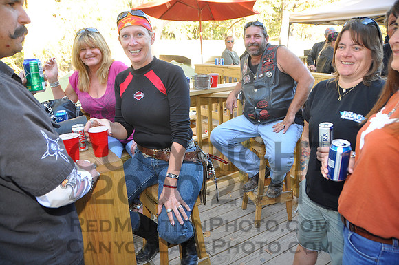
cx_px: 200
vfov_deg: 47.8
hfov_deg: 67.5
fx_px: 299
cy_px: 132
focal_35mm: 27
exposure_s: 1/60
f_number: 4
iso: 200
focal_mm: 18
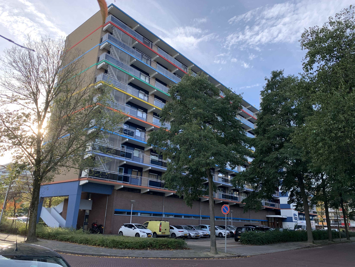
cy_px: 134
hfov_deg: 67.3
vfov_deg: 53.1
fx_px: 267
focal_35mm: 26
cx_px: 178
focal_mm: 4.25
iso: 25
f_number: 1.8
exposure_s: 1/467
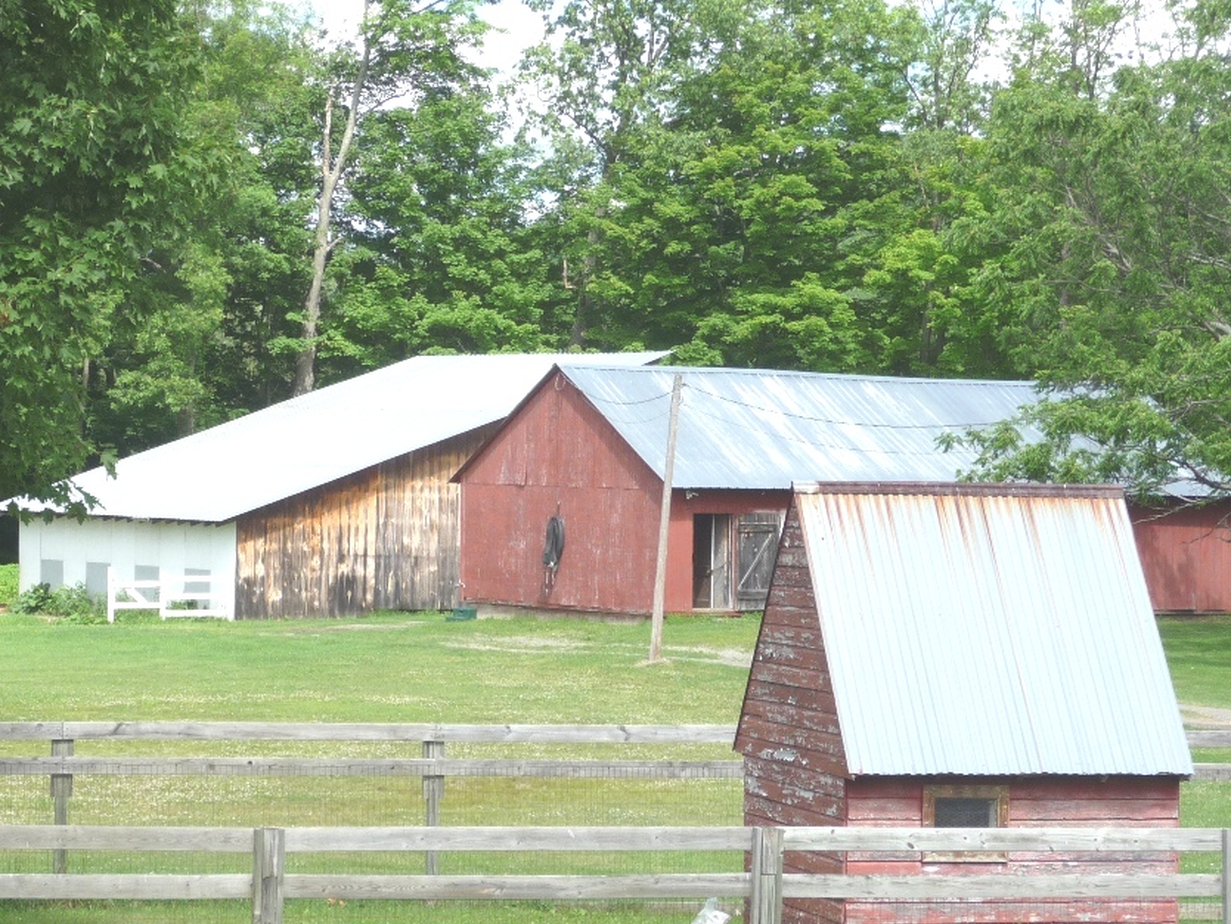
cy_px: 482
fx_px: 4091
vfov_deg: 12.9
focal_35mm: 115
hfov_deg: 17.1
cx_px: 515
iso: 100
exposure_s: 1/400
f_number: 4.7
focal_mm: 14.2
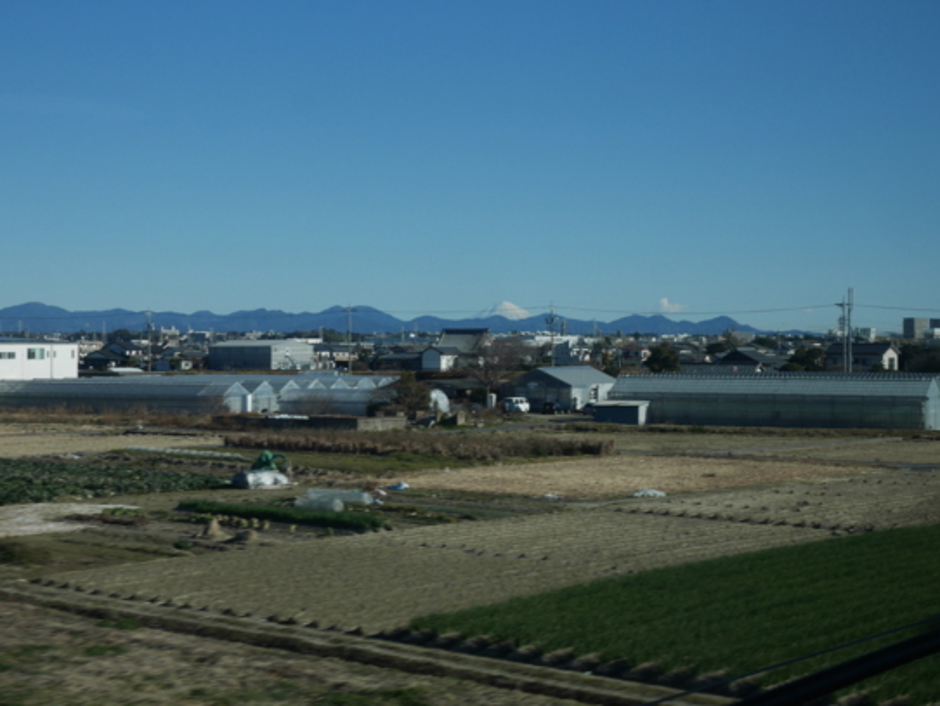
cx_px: 472
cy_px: 343
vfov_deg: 23.7
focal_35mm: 62
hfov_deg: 31.2
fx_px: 1684
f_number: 10
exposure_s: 1/320
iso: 200
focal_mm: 28
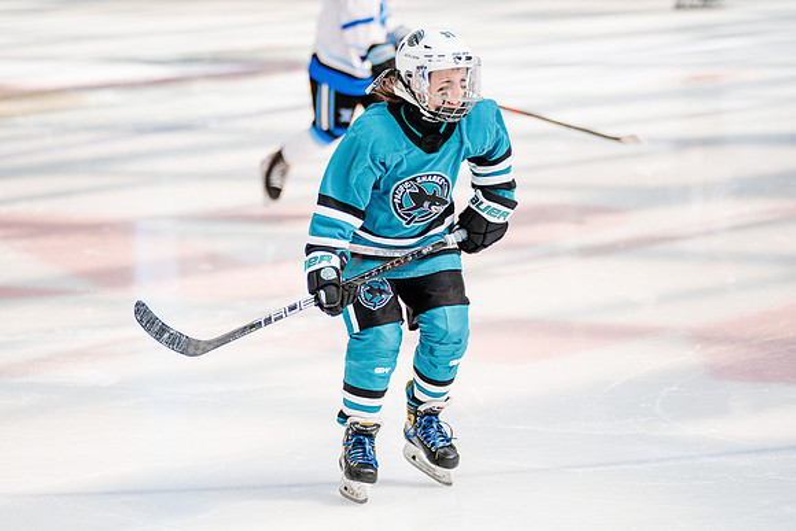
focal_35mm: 212
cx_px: 343
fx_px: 4683
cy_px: 247
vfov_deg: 6.5
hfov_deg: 9.7
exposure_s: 1/3200
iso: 1250
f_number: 3.2
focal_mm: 186
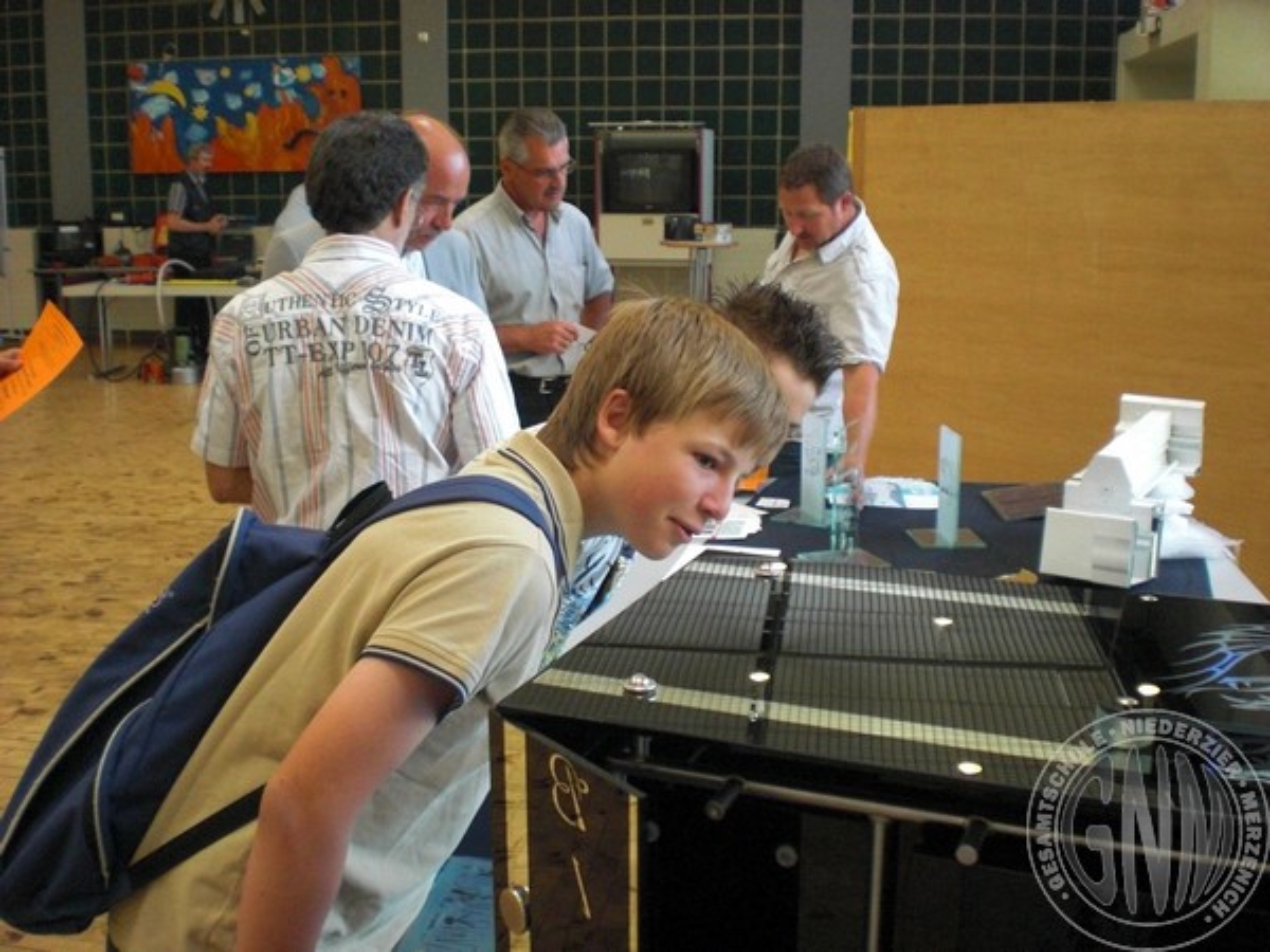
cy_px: 476
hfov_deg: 49.0
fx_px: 1394
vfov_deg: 37.7
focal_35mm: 38
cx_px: 635
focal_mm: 6.3
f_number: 3.1
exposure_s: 1/125
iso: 400
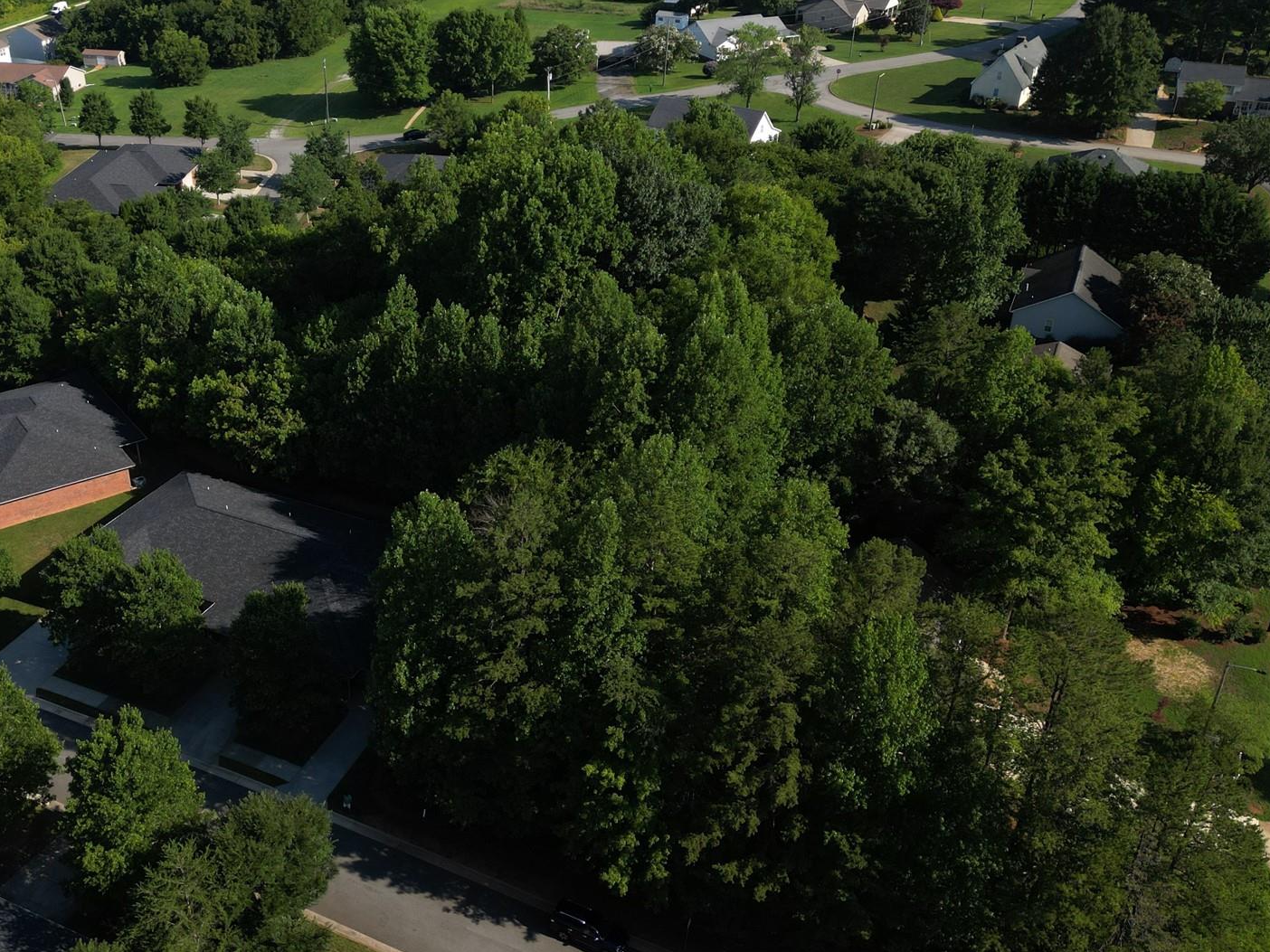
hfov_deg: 52.0
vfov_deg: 40.7
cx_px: 463
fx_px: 1284
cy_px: 462
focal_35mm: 35
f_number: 1.7
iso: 100
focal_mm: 6.72
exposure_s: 1/2000
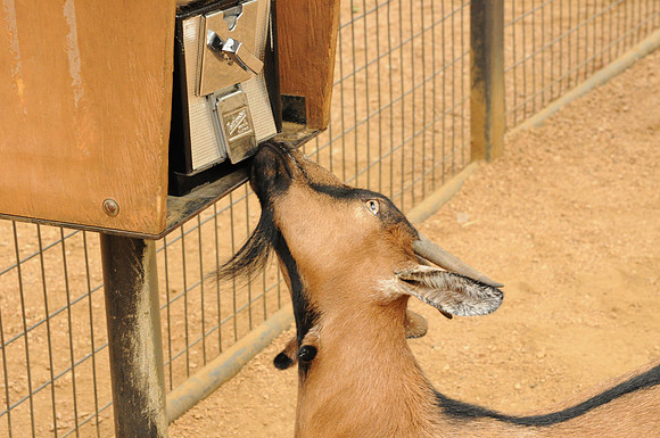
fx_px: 1922
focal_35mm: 105
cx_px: 330
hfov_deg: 19.5
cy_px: 219
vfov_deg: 13.0
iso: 1600
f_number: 10
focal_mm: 70
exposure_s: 1/200
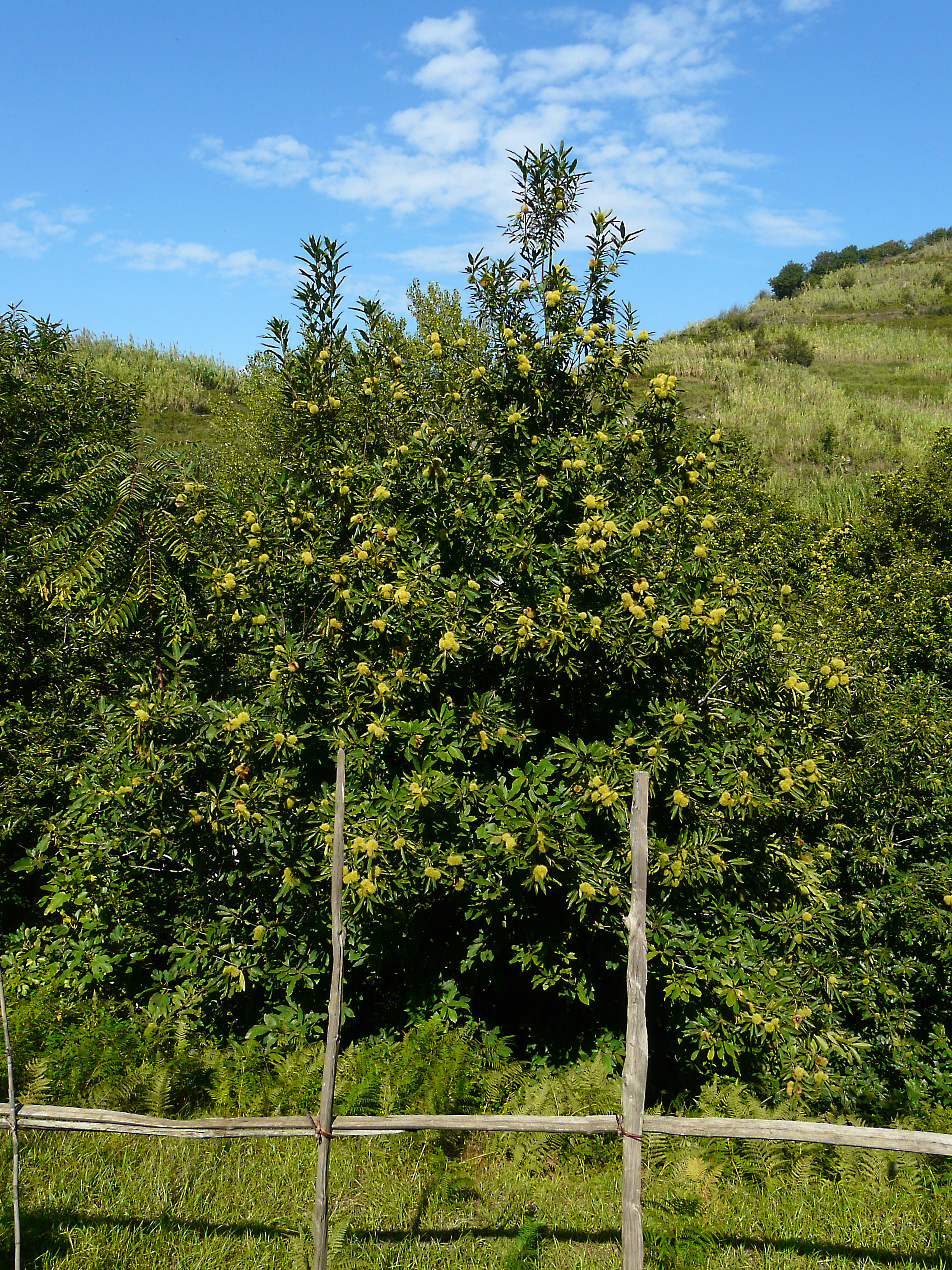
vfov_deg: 60.0
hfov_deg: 46.8
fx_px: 1100
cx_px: 476
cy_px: 635
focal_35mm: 30
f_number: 5.6
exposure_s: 1/500
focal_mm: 4.9
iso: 100
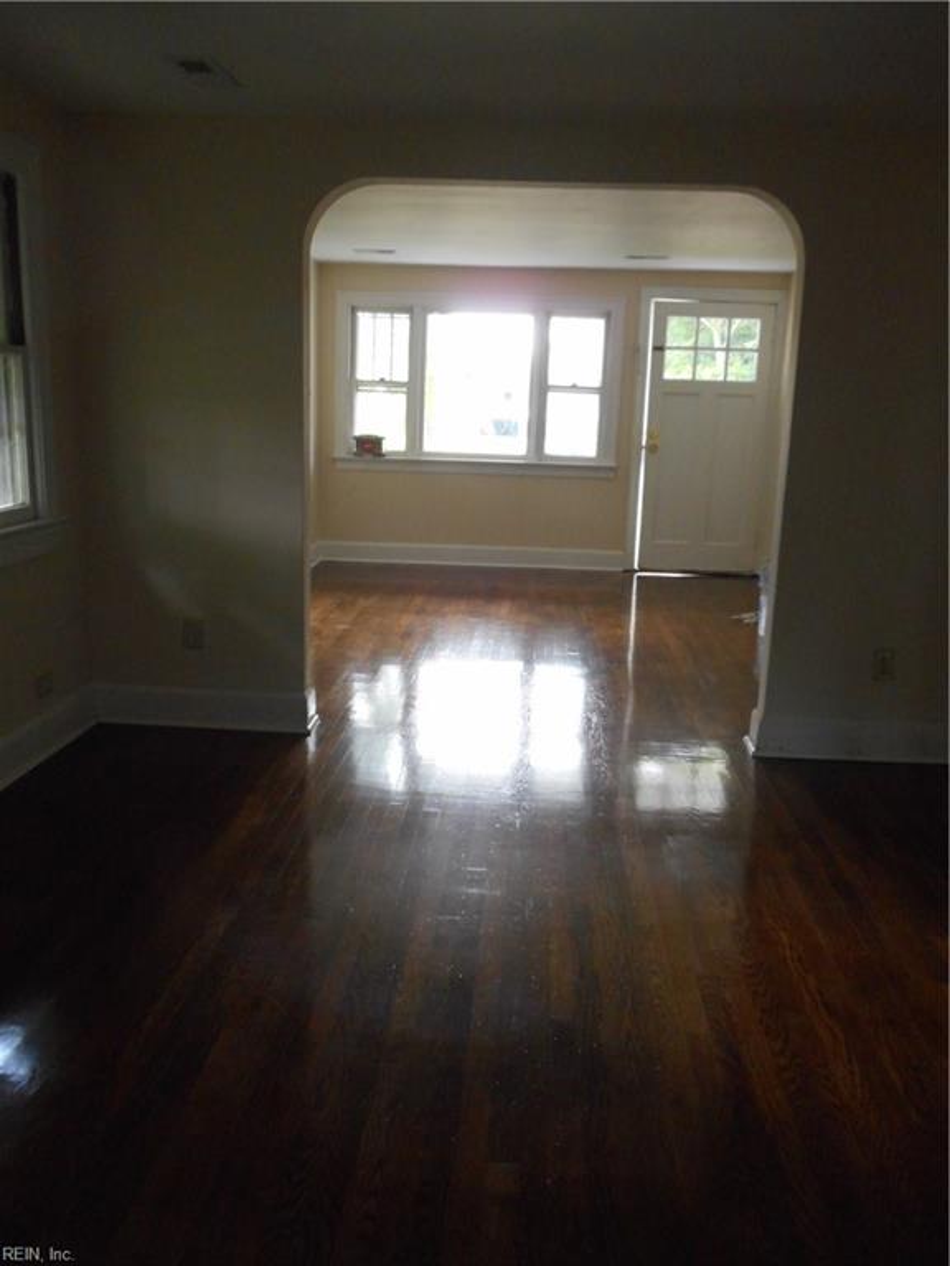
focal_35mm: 29
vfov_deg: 61.7
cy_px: 633
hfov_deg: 48.2
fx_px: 1061
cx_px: 475
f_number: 4
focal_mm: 5.2
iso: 360
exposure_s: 1/30
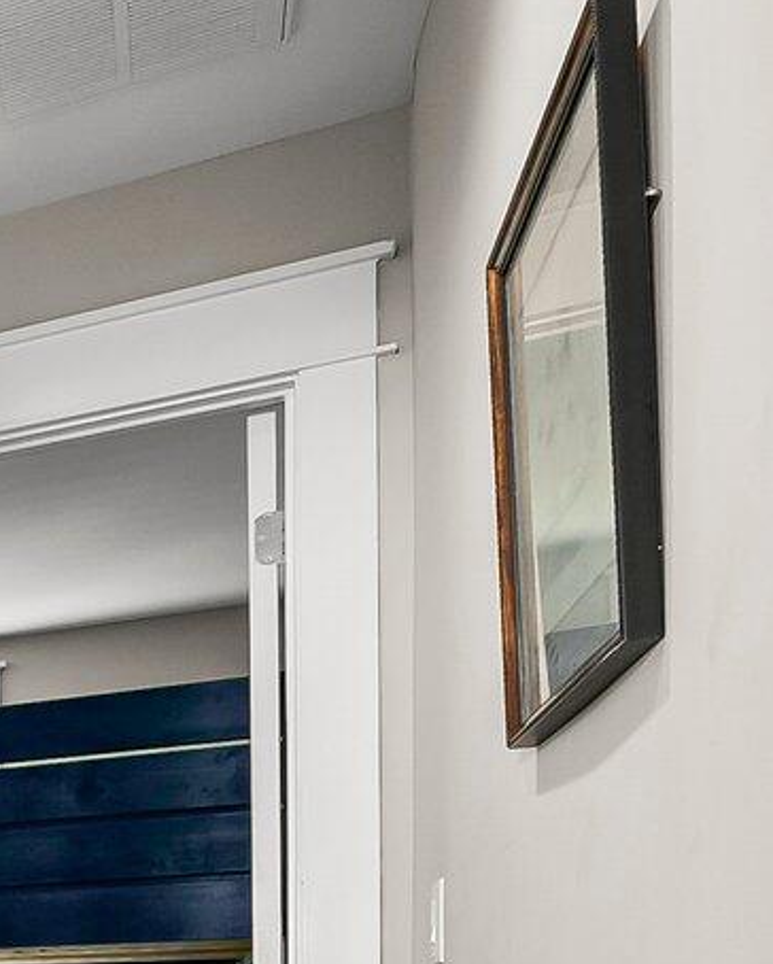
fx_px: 1571
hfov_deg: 13.7
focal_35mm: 55
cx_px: -1244
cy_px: 1031
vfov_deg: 30.8
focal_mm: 13
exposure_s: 1/2
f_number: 8
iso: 400
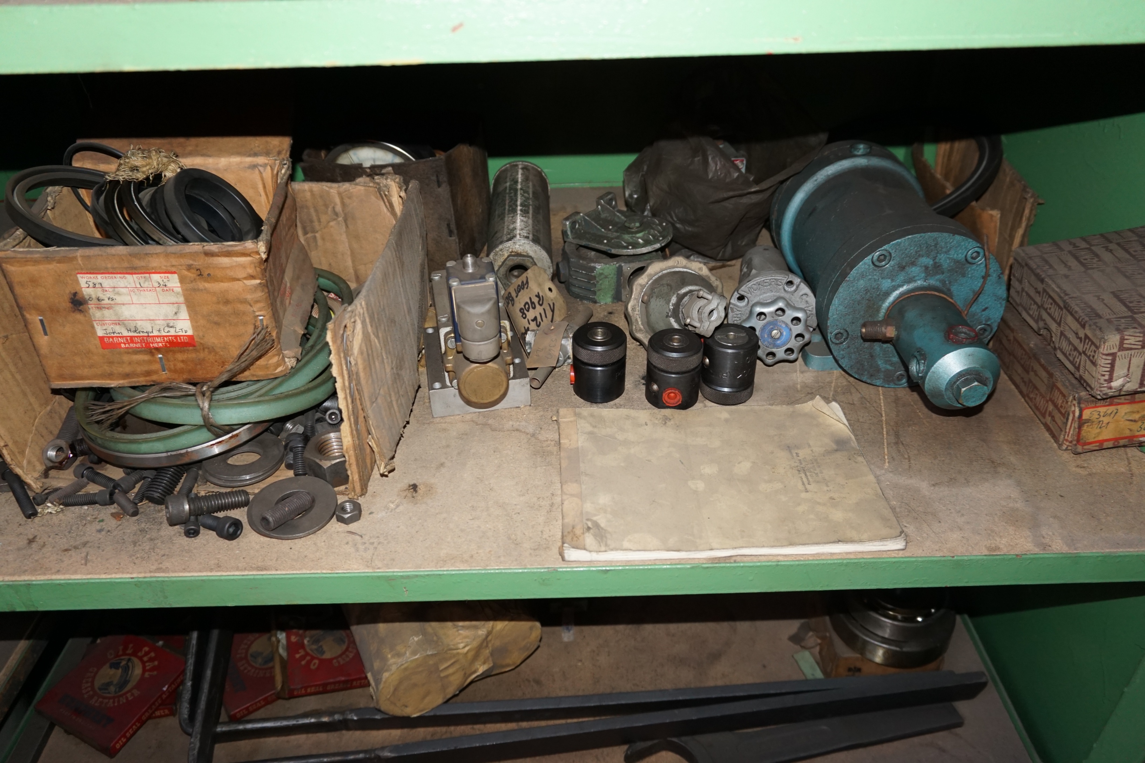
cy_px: 382
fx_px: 859
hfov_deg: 67.4
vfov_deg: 47.9
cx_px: 572
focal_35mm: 27
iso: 800
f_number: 4
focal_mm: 18
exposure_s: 1/60
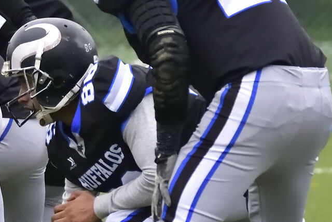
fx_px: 10377
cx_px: -274
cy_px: 163
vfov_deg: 1.2
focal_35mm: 1125
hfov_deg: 1.8
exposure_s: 1/1250
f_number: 8
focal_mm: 300
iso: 8000
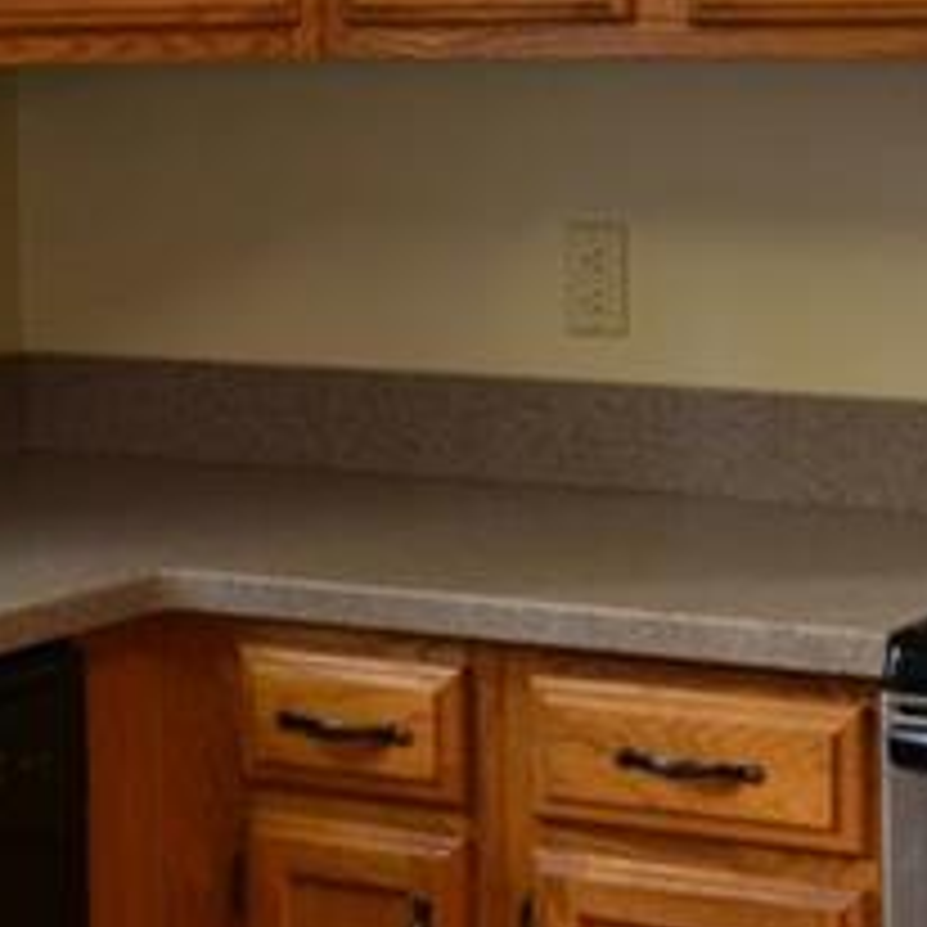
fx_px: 3454
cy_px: 194
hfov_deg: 15.3
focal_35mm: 114
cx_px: 450
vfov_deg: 15.2
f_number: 3.5
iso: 400
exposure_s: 1/25
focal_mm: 18
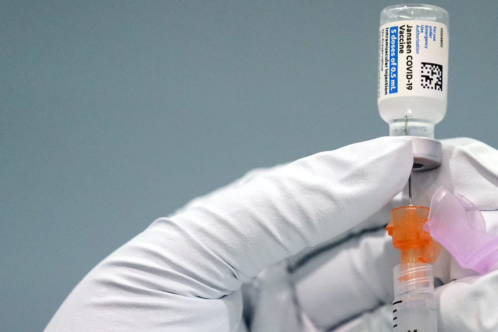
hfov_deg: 4.9
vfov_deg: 3.3
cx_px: 380
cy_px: 320
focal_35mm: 420
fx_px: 5810
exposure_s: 1/400
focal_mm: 189
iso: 4000
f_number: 2.8
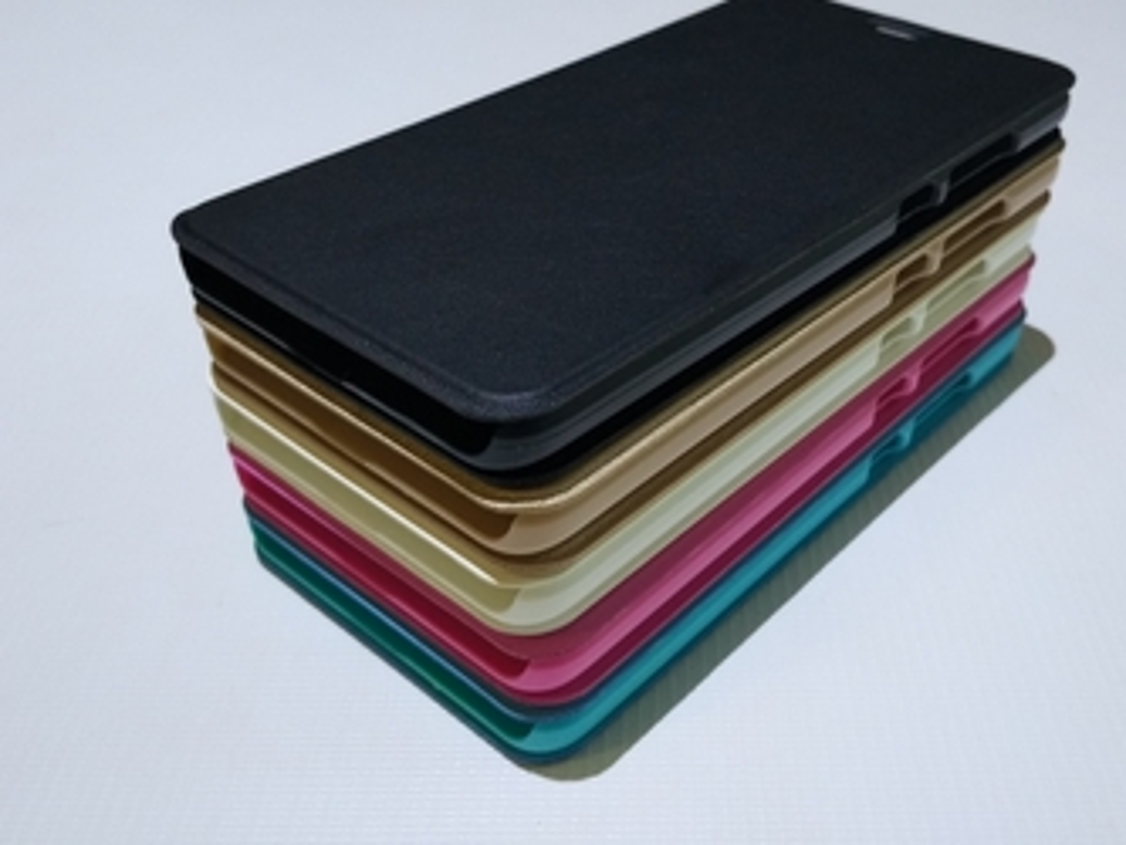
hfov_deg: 51.2
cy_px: 345
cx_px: 639
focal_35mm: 36
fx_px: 1171
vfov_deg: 39.5
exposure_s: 1/33
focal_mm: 4.12
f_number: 2
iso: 463
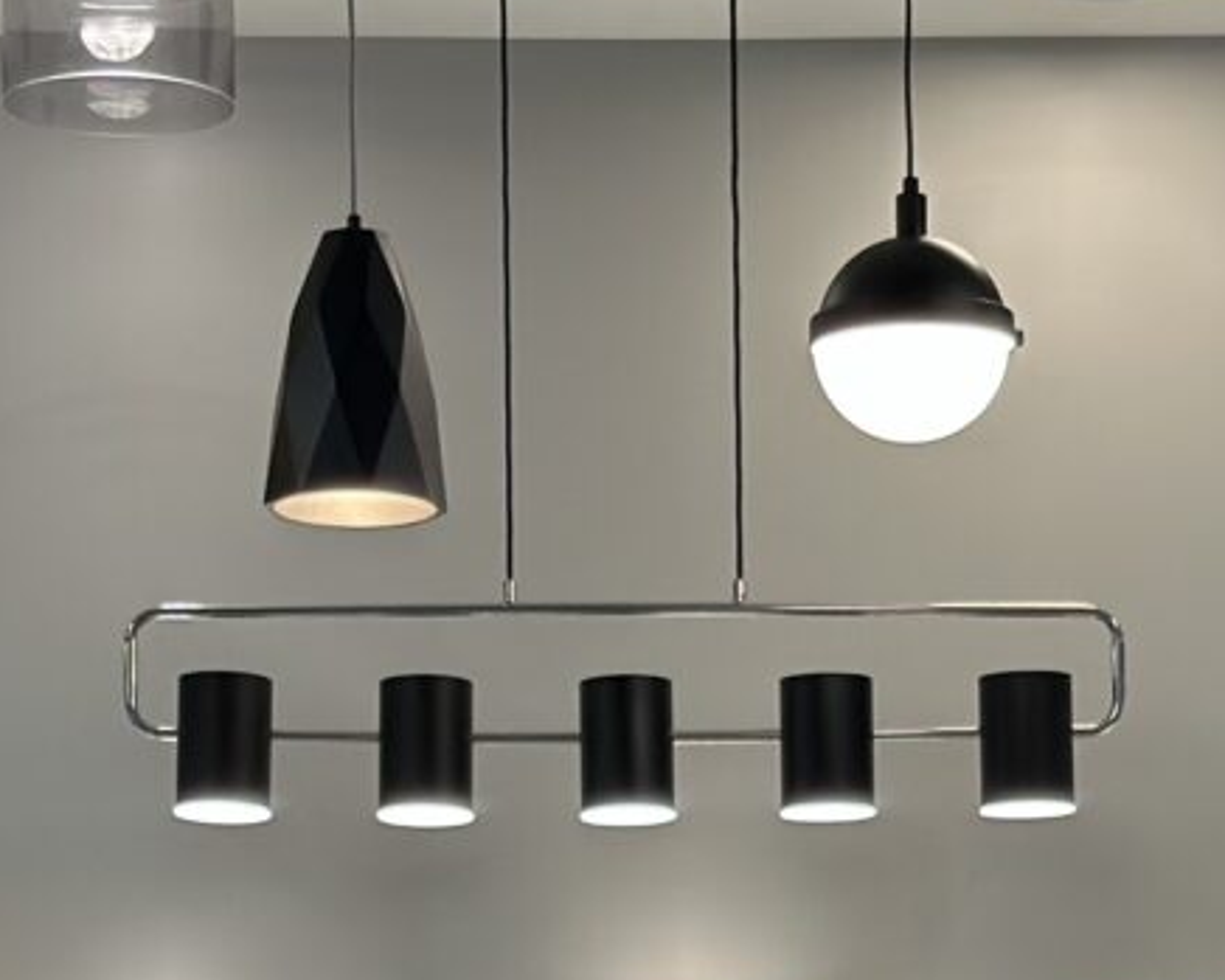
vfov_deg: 9.2
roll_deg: +0.4
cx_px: 784
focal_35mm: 165
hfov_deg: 11.7
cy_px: 1320
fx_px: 5983
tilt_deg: +3.4
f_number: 1.78
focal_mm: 6.86
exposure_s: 1/129
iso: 64
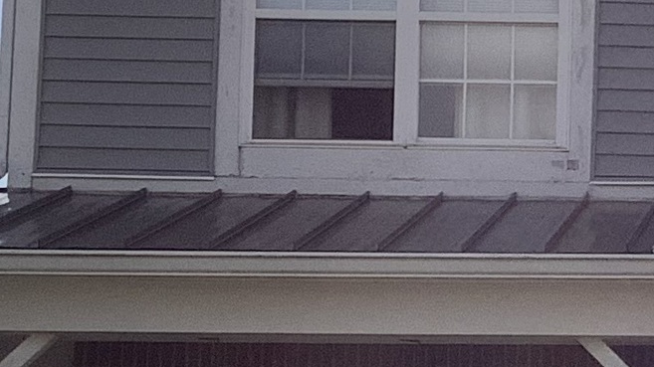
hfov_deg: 12.9
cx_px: 995
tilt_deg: +8.6
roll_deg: +0.7
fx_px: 2739
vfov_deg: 7.6
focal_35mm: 158
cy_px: 333
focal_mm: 3.3
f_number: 2.4
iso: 25
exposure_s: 1/2915
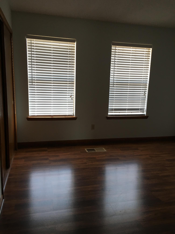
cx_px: 88
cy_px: 117
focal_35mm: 29
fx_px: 195
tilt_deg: -10.3
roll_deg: -2.0
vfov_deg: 61.7
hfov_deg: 48.2
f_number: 2.2
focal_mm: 4.15
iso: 40
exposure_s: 1/30
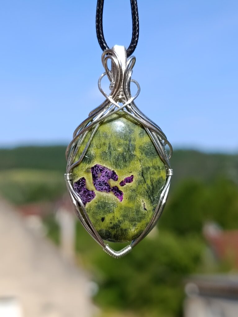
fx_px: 440
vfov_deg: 39.7
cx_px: 119
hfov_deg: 30.2
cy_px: 158
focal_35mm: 48
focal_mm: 5.24
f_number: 1.7
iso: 52
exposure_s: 1/522
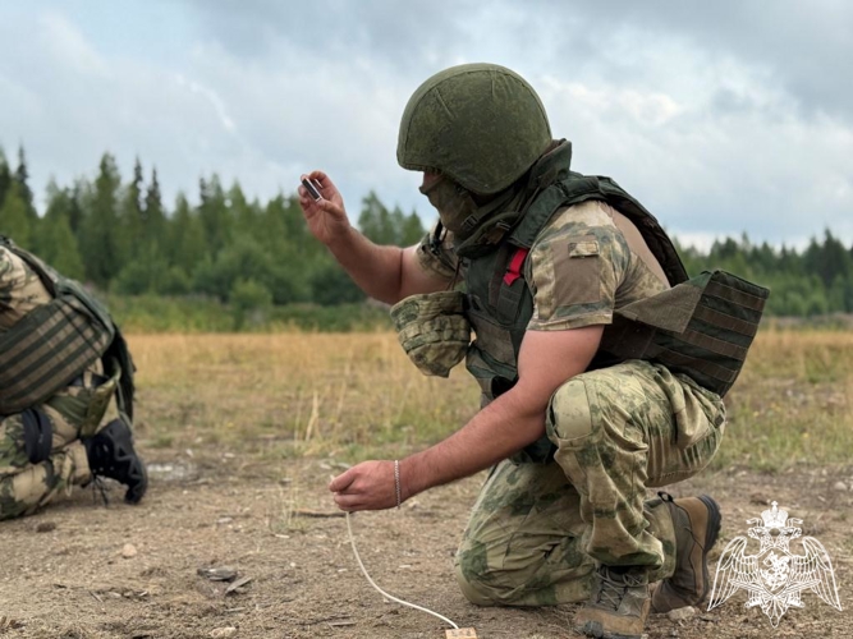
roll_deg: +0.4
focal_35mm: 48
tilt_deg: +0.7
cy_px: 320
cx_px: 426
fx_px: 1183
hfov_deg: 39.7
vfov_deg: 30.3
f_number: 1.78
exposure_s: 1/3704
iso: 80
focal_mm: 6.76
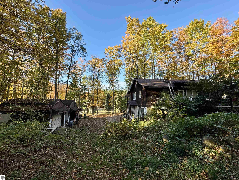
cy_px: 90
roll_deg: +0.1
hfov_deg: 102.1
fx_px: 97
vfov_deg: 85.7
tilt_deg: +6.6
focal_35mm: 14
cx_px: 120
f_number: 2.2
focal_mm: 2.22
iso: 40
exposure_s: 1/212
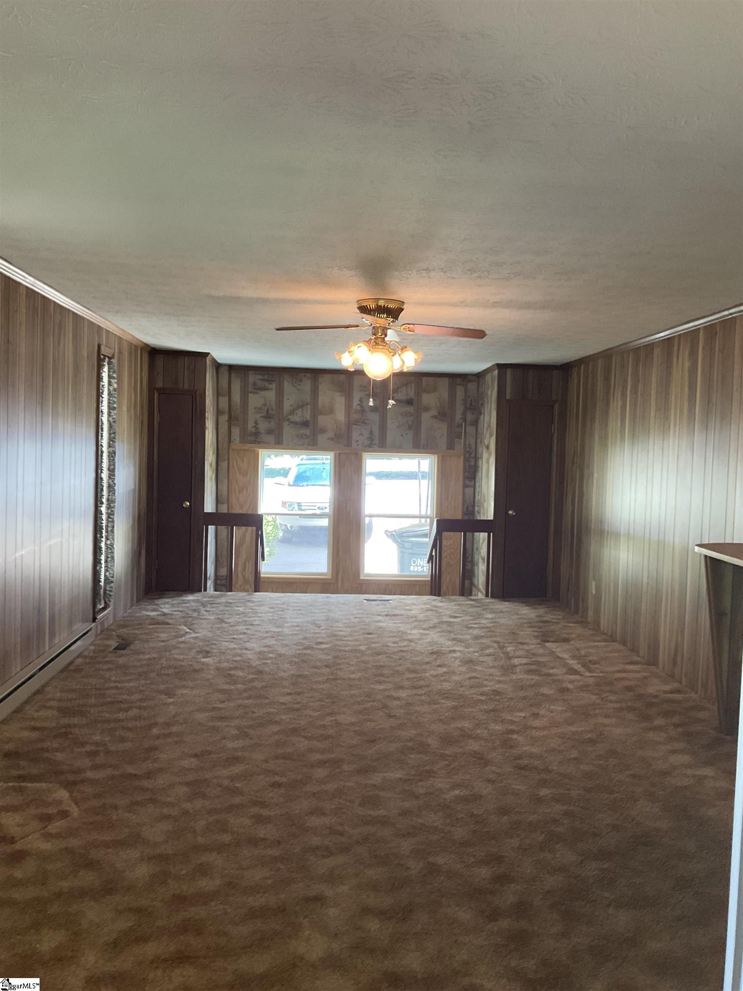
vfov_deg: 61.7
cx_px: 372
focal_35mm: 29
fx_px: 830
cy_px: 496
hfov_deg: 48.2
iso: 125
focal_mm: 3
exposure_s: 1/60
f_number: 1.8
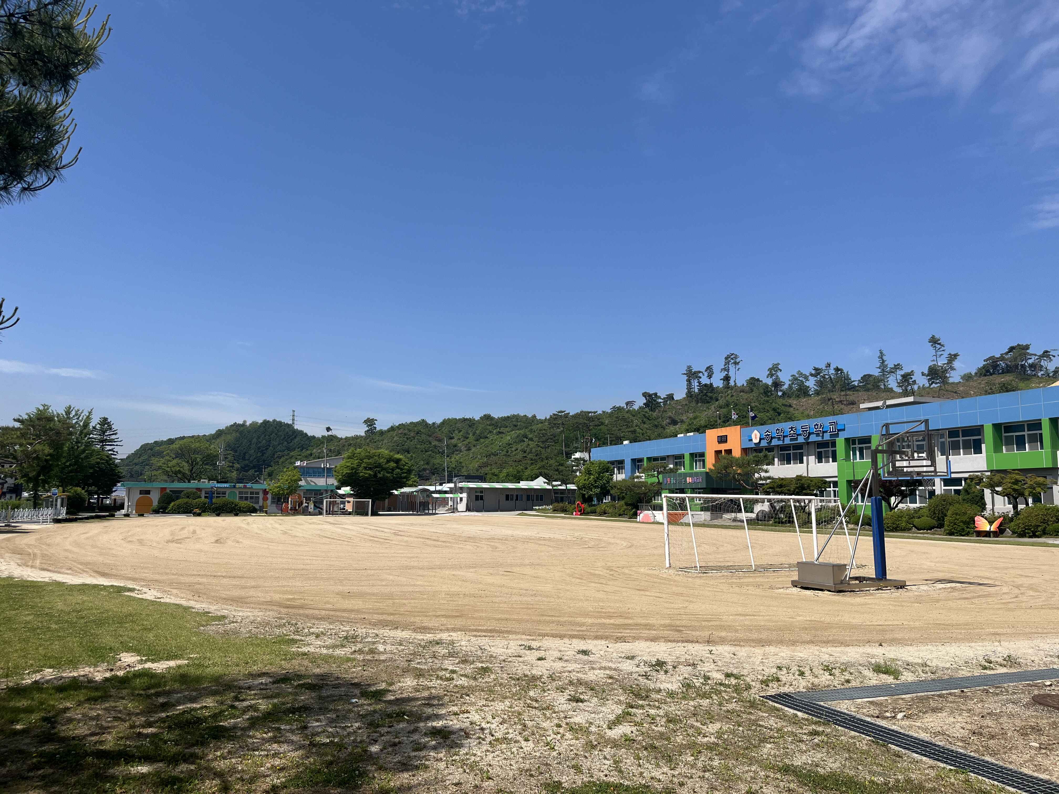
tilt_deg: +6.6
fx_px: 795
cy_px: 397
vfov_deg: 53.1
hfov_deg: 67.3
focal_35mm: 26
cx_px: 530
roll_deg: -0.6
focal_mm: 5.1
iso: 50
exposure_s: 1/4854
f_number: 1.6
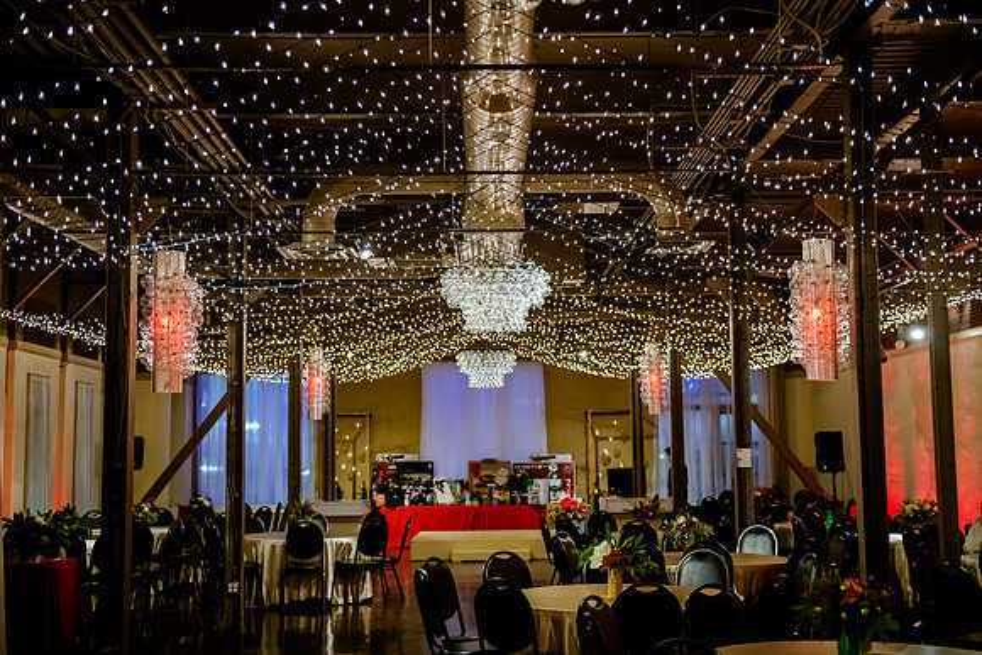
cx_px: 491
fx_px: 1376
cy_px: 326
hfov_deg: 39.3
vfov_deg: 26.8
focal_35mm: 50
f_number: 2.8
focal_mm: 50
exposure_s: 1/160
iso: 2000
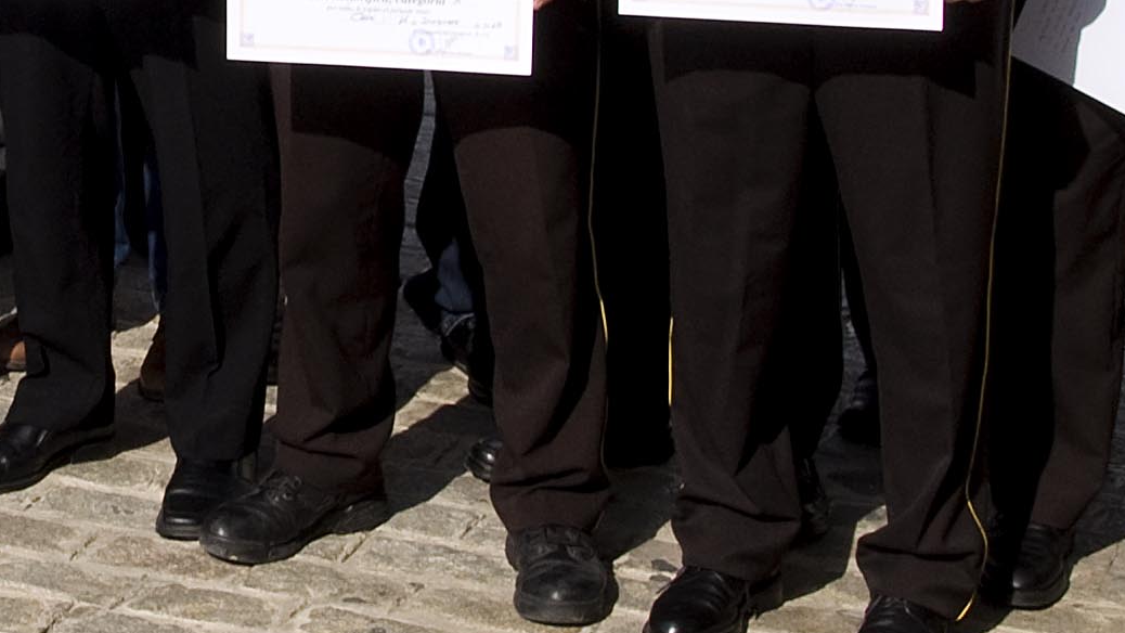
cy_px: -105
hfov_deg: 15.5
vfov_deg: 8.8
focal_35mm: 136
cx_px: 62
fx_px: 4062
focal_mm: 21
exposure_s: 1/200
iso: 200
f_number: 16
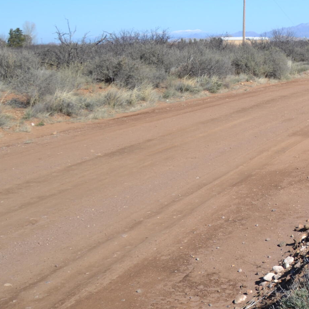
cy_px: 62
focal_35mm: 74
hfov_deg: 20.3
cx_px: 452
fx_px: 747
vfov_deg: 23.0
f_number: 8
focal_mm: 18
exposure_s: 1/250
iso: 100
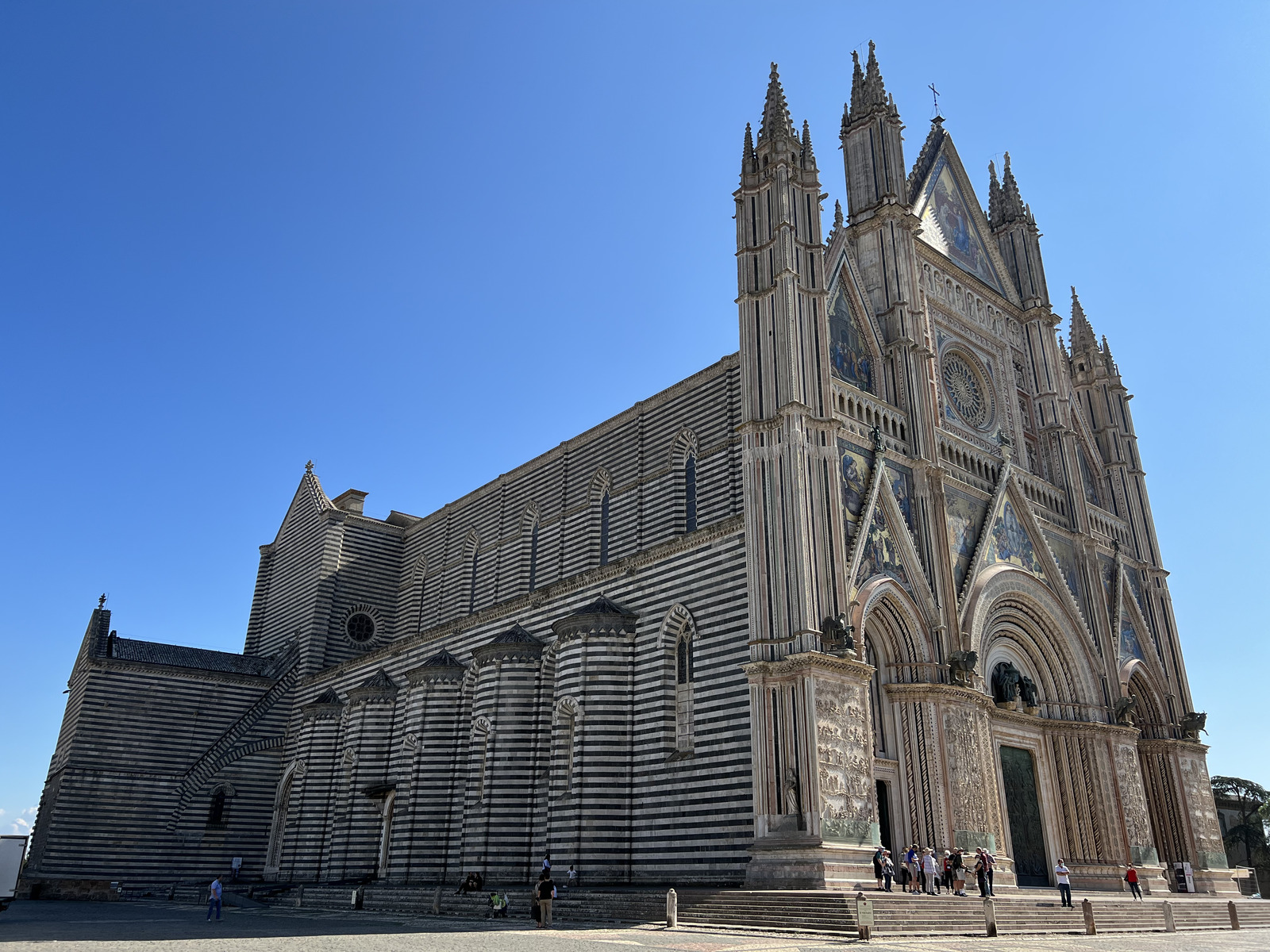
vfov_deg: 53.1
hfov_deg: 67.3
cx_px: 635
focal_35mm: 26
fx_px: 954
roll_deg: -0.8
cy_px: 476
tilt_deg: +23.2
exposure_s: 1/3571
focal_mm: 5.7
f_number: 1.5
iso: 50
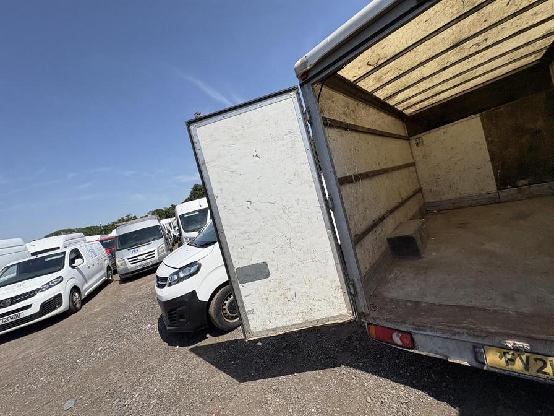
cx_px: 277
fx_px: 224
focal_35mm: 14
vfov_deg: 85.7
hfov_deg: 102.1
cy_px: 208
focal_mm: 2.22
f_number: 2.2
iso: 50
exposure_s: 1/3106
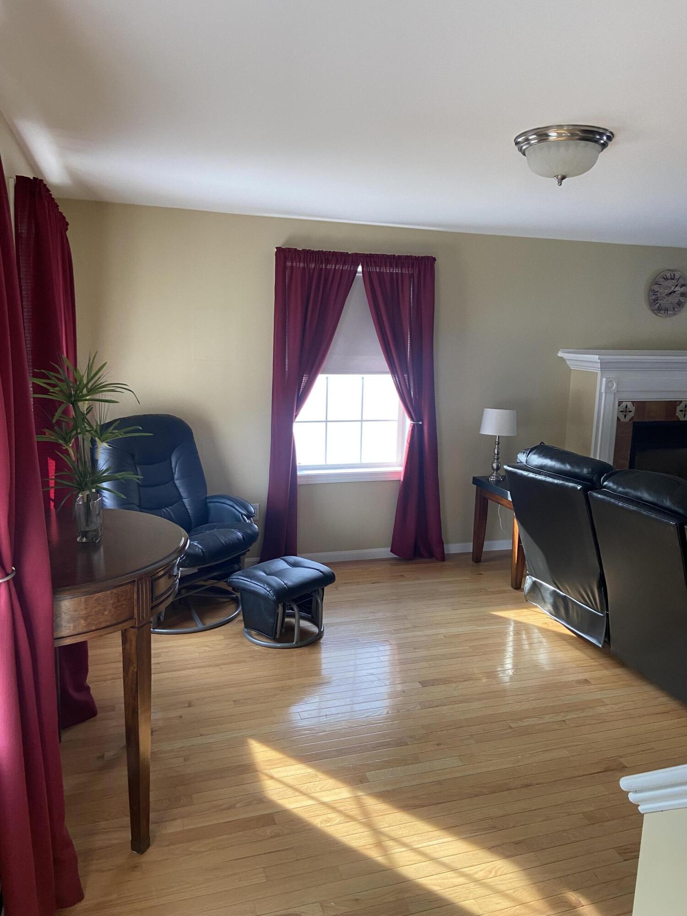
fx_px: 688
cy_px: 458
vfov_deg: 67.3
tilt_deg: -8.9
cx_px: 344
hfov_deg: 53.1
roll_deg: -0.9
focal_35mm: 26
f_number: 1.8
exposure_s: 1/89
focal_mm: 4.25
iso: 125
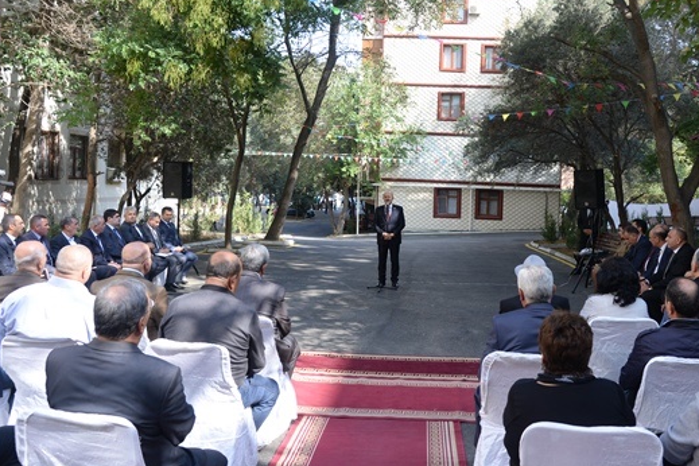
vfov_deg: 35.8
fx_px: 718
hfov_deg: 51.8
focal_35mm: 37
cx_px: 384
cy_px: 187
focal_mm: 30
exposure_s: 1/500
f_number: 5.6
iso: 800
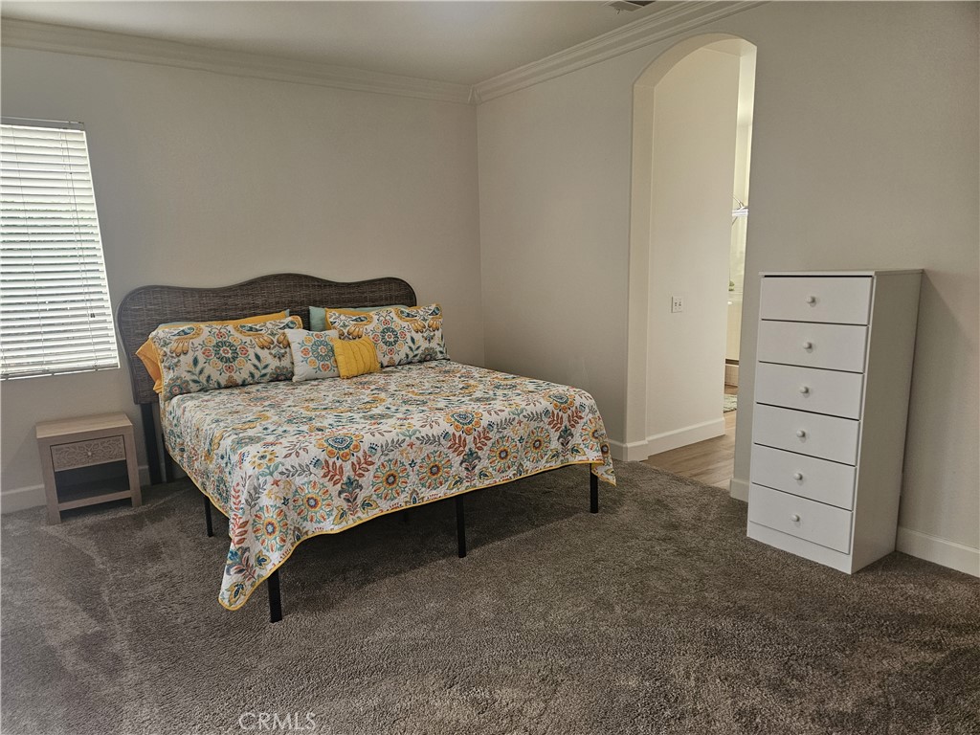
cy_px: 368
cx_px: 490
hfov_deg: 73.9
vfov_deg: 58.9
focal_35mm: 23
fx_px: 651
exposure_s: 1/120
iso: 200
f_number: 1.8
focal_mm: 5.4
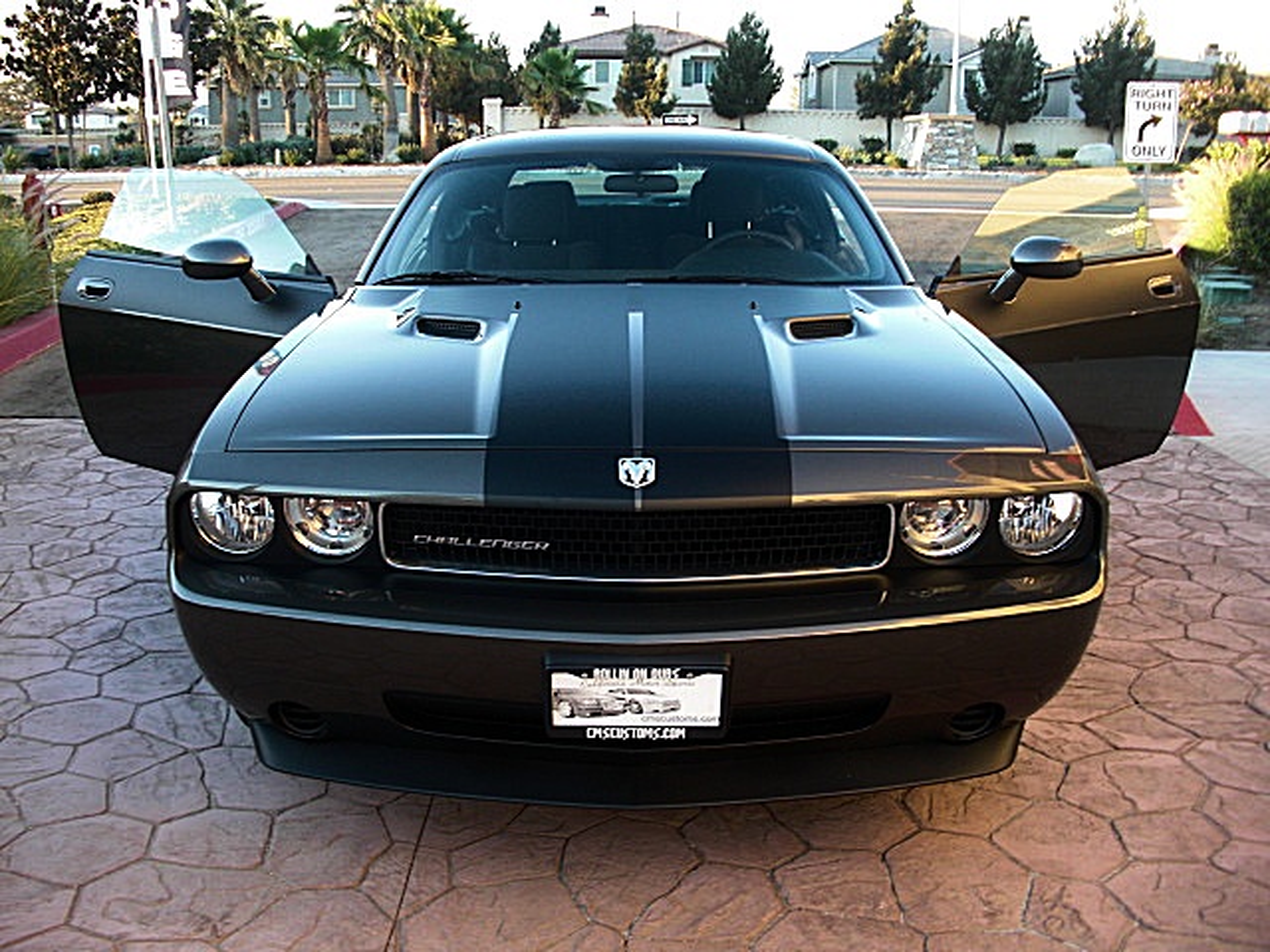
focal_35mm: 36
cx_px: 635
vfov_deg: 39.7
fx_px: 1321
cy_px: 476
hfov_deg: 51.4
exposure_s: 1/60
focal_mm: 6.3
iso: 100
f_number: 2.8
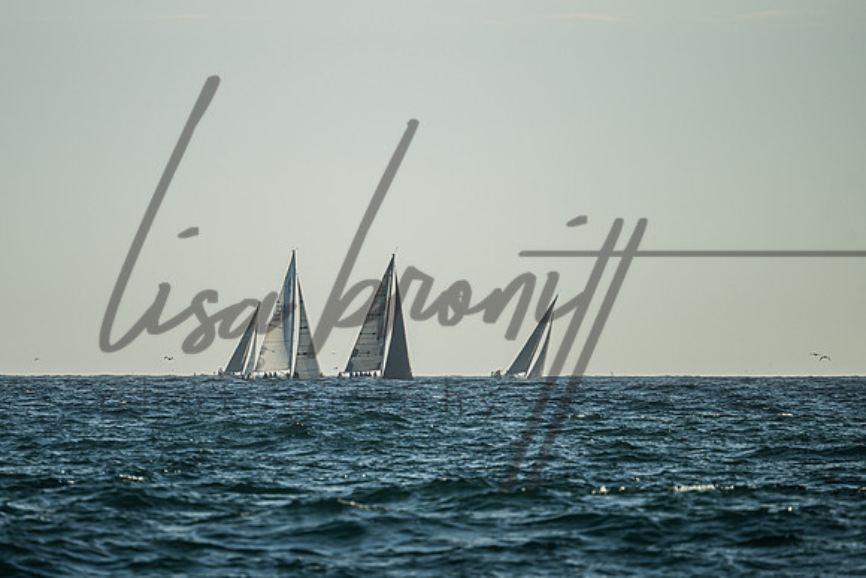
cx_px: 350
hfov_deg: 3.8
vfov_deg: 2.5
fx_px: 13209
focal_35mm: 549
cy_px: 227
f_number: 5.6
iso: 400
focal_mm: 400
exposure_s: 1/4000
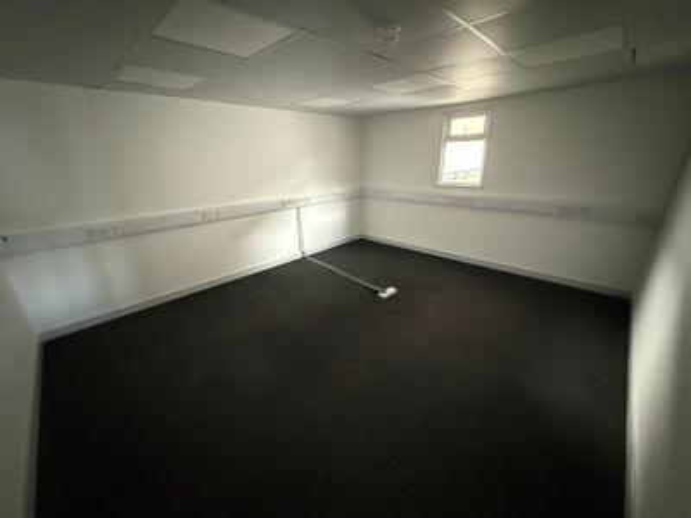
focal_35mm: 14
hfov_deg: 102.1
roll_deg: +1.9
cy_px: 259
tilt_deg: -20.9
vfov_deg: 85.7
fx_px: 279
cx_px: 346
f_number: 2.2
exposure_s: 1/45
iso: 1250
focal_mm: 2.22
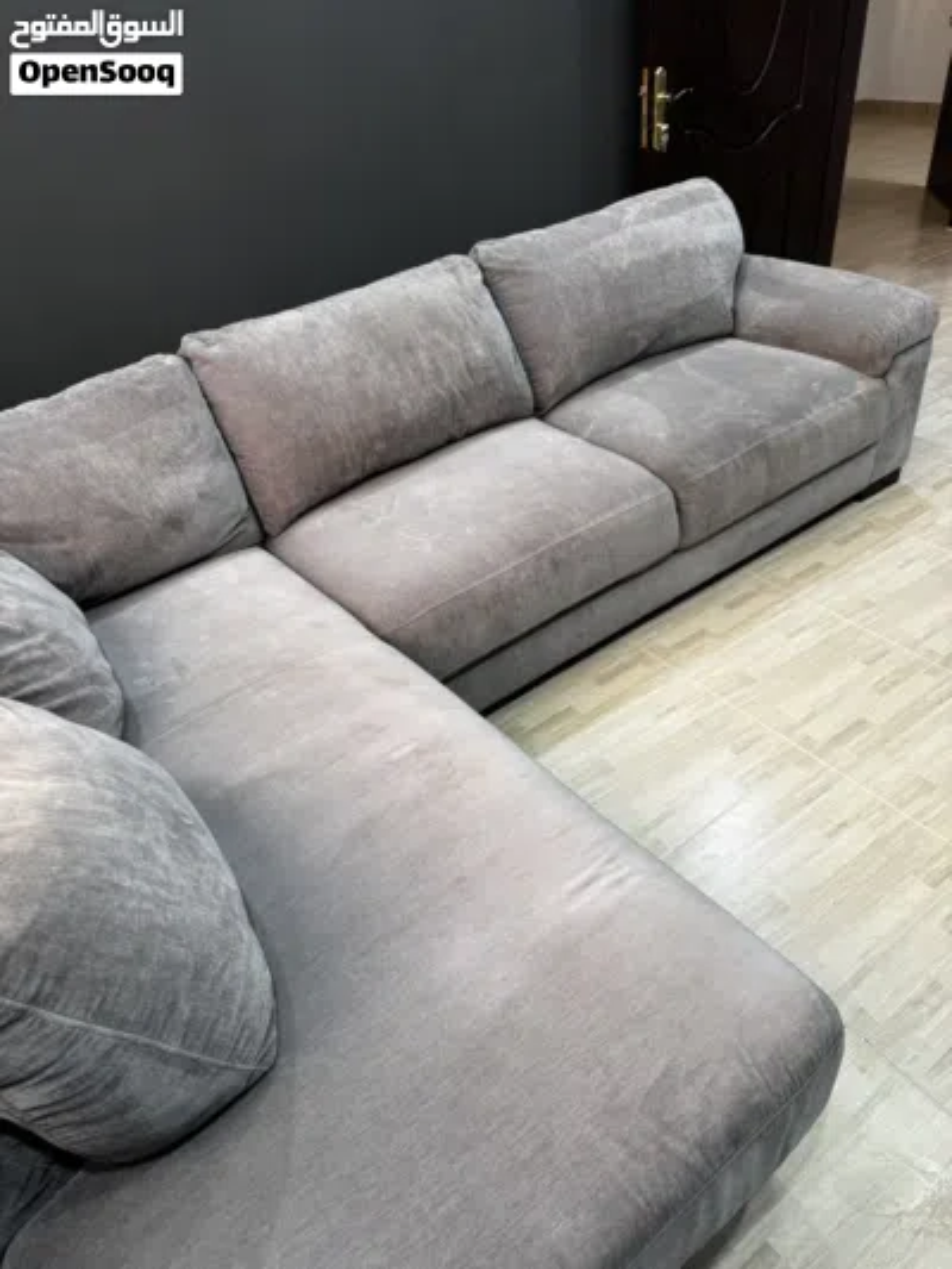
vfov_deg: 71.6
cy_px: 634
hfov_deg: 56.8
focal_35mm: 24
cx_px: 476
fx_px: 880
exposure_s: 1/50
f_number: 1.78
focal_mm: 6.76
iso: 125
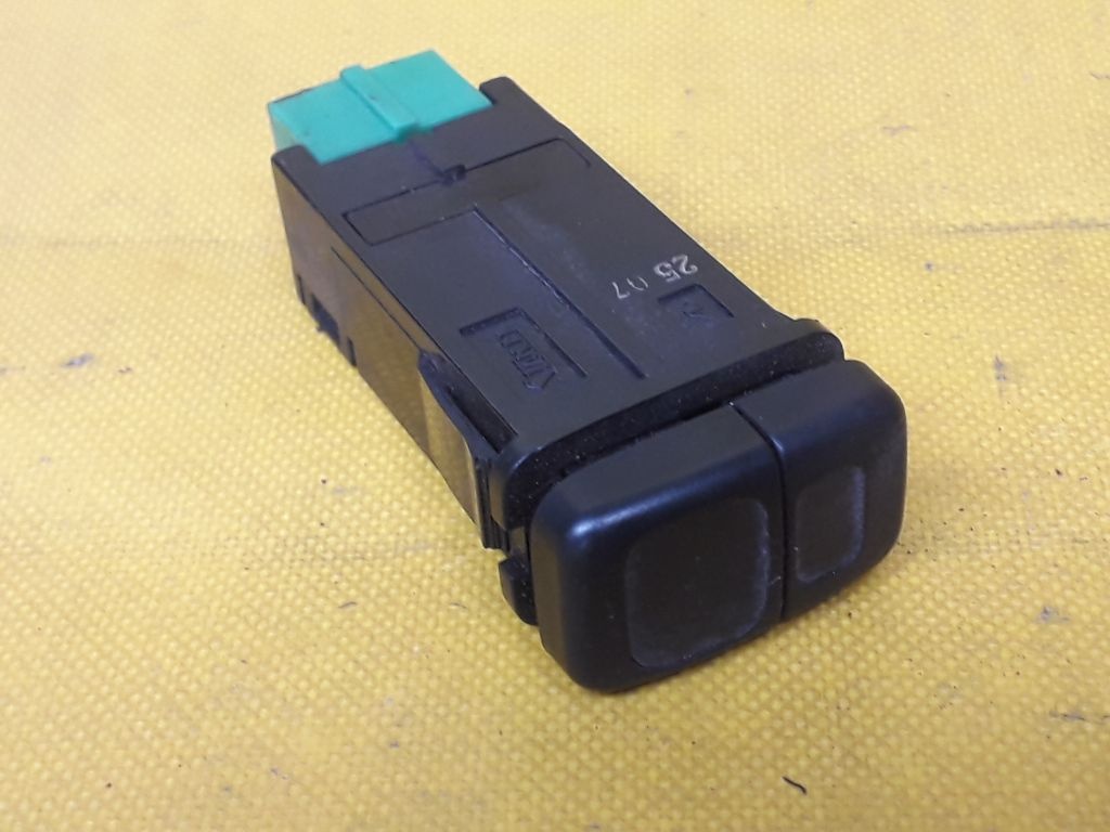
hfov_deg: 65.3
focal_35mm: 27
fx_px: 866
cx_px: 555
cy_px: 416
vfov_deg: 51.4
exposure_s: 1/50
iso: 100
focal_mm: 3.6
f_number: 1.9
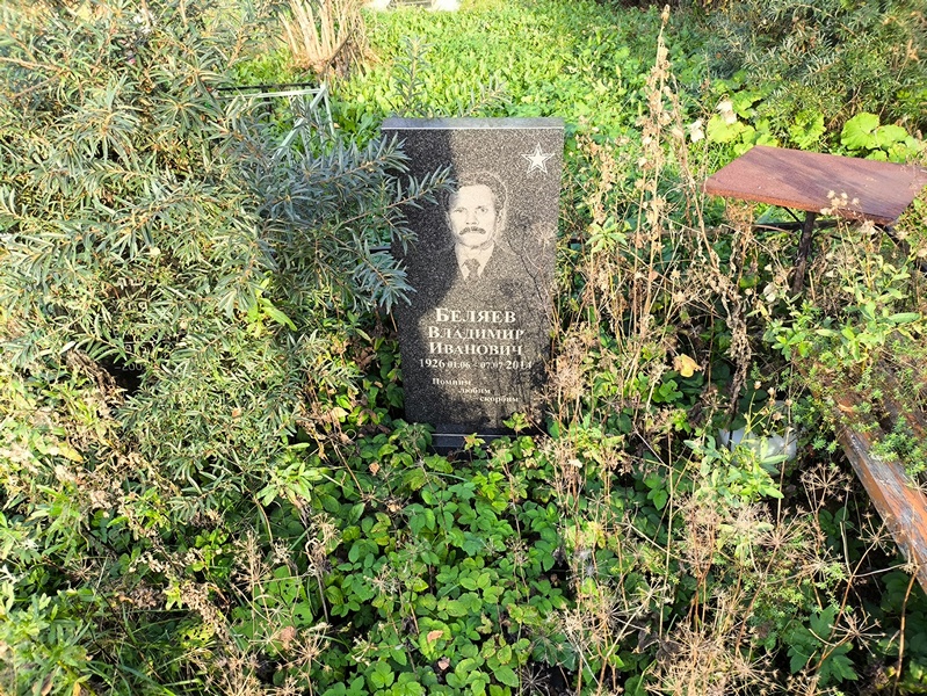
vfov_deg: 29.1
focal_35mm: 50
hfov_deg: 38.2
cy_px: 348
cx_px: 464
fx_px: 1340
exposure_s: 1/100
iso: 64
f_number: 1.7
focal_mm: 4.71
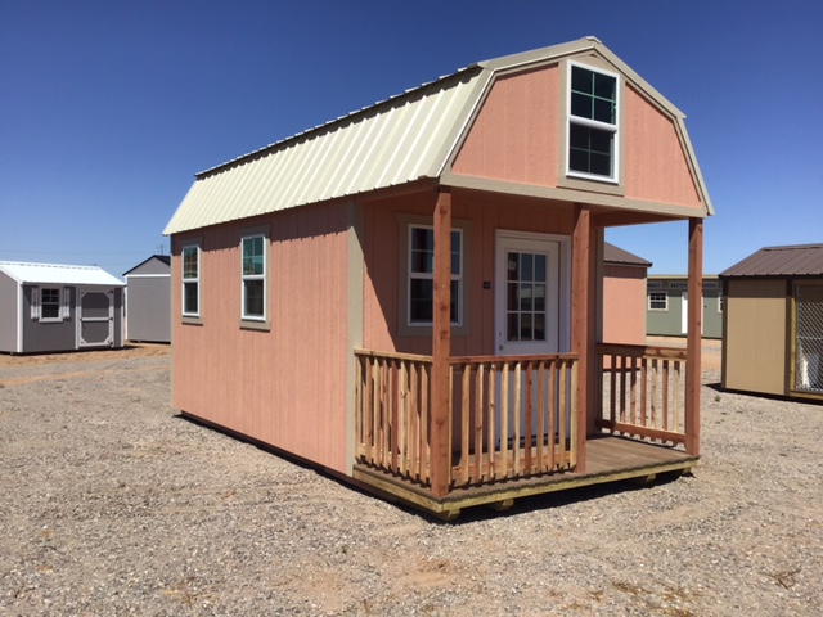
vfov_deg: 45.4
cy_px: 308
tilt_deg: -2.3
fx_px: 737
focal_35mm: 31
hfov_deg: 58.4
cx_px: 412
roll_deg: -1.9
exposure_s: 1/2331
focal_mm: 3.3
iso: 25
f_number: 2.4
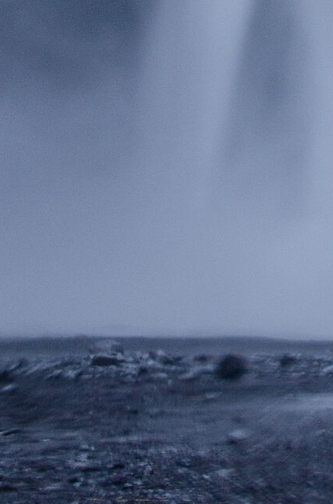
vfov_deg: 11.8
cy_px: -157
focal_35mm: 169
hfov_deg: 8.0
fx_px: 2356
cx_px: 422
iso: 200
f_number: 10
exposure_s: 1/5
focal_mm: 30
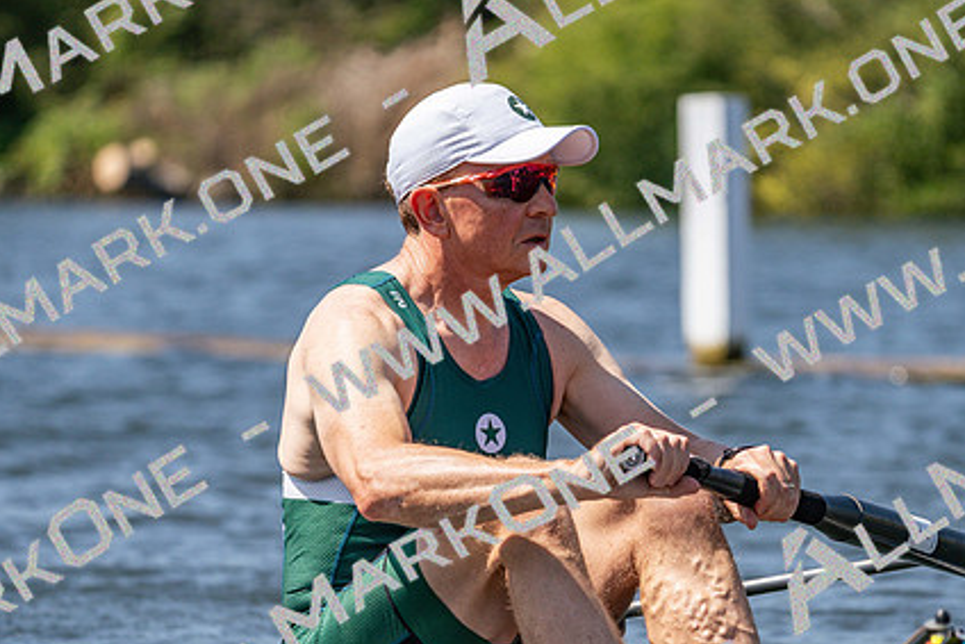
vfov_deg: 4.0
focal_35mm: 342
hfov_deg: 6.0
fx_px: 9170
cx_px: 587
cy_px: 420
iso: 250
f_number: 5.6
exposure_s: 1/2000
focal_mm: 250
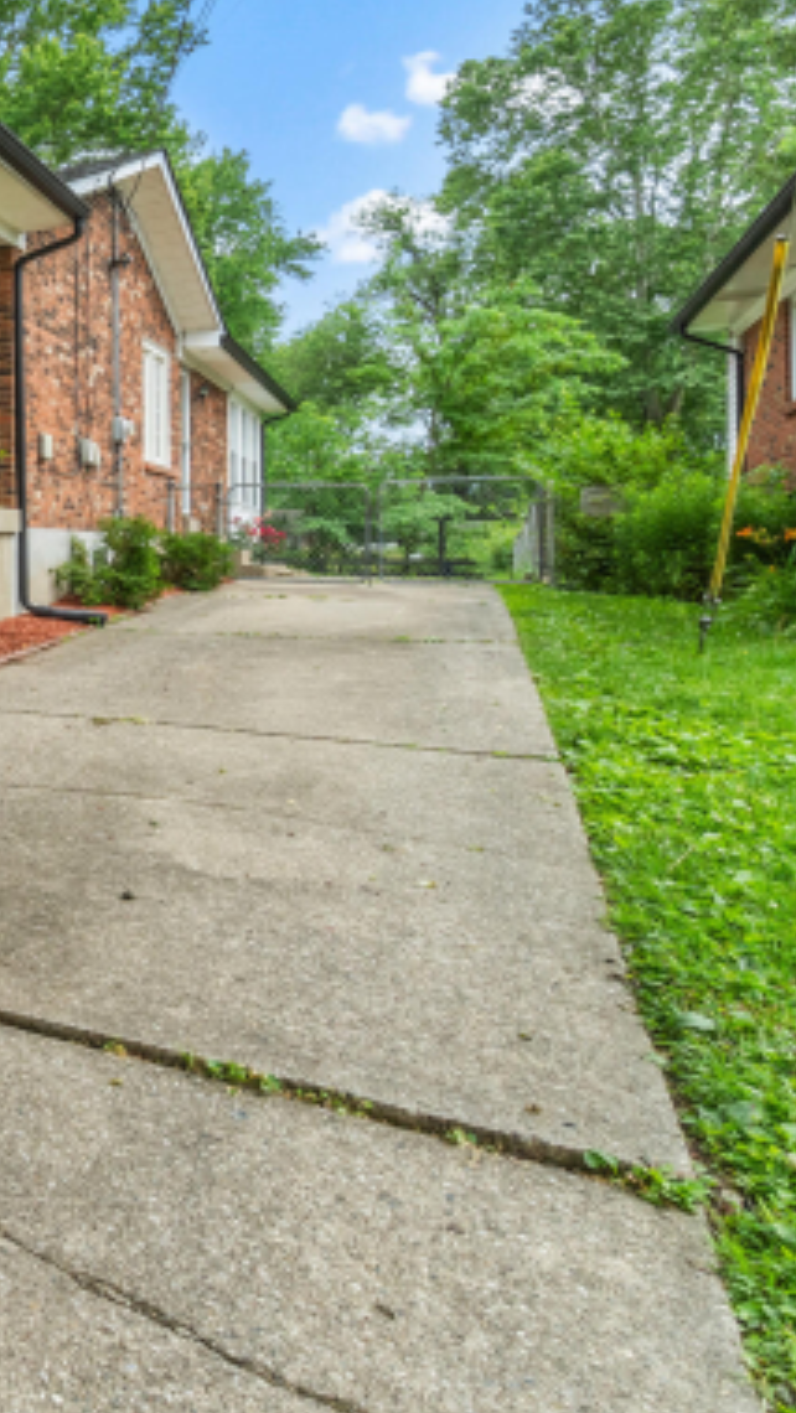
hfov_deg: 25.6
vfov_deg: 61.7
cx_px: -461
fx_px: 1162
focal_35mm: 31
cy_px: 524
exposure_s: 1/25
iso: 400
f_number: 10
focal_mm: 10
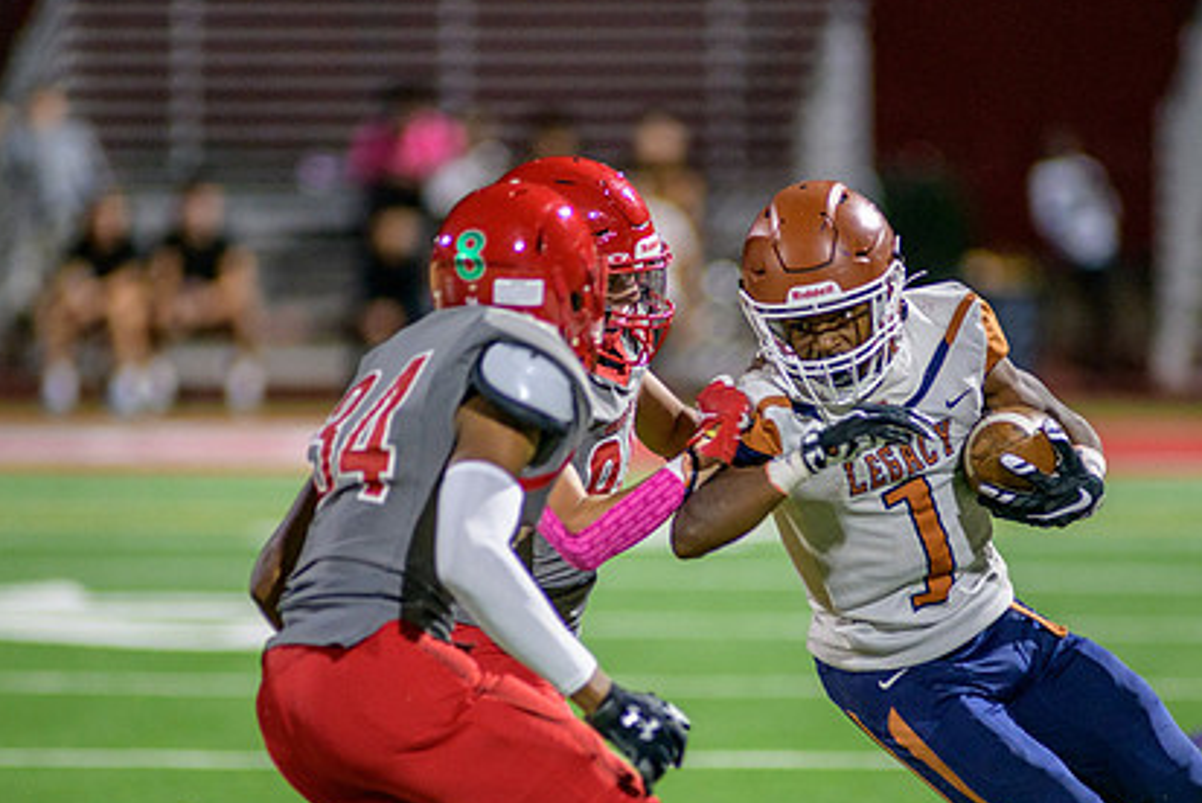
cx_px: 696
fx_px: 14066
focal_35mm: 421
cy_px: 473
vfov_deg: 3.3
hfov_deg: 4.9
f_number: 2.8
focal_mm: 300
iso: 2000
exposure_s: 1/500
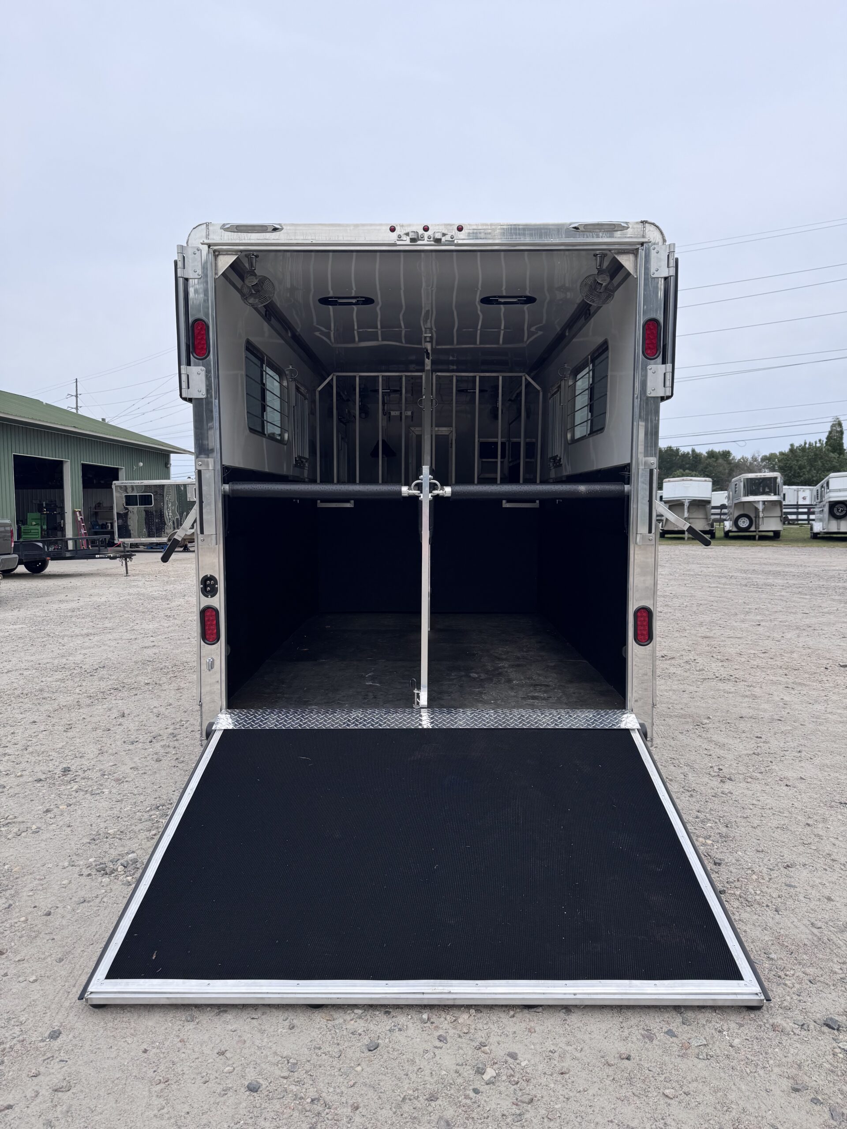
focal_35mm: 24
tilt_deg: -3.4
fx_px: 783
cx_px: 424
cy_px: 564
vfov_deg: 71.6
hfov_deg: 56.8
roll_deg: +1.0
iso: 80
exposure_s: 1/2252
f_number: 1.78
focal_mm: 6.76
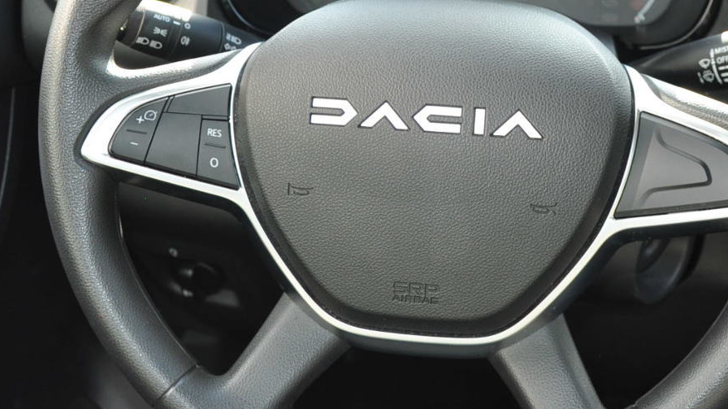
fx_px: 1119
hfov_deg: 35.9
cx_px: 437
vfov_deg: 20.5
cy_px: 79
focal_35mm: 58
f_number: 3.5
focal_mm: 18
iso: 360
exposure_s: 1/160
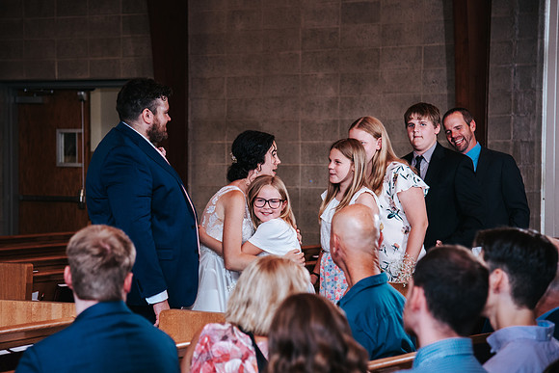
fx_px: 1567
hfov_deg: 20.2
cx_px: 240
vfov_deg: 13.6
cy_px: 195
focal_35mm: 101
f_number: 4
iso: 1000
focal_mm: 86
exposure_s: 1/200
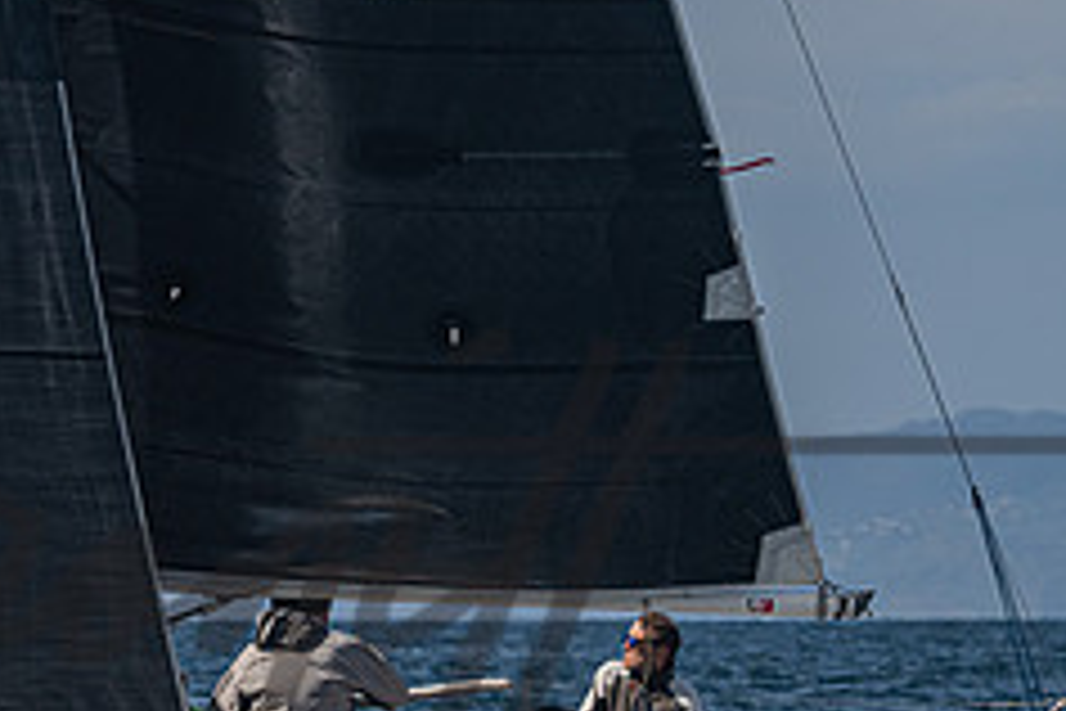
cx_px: 204
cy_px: 657
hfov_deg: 4.7
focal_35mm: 440
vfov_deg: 3.1
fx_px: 13028
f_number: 6.3
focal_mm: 160
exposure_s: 1/4000
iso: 320
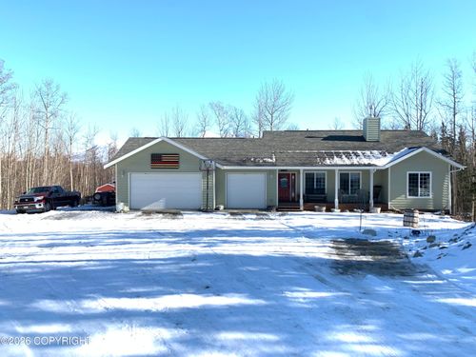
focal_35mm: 26
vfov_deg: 53.1
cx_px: 238
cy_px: 178
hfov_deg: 67.3
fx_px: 358
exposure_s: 1/1427
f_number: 1.8
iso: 25
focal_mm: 4.25
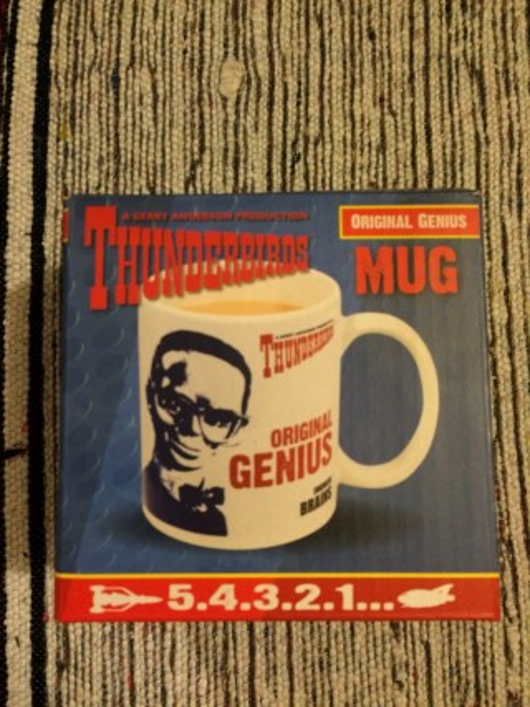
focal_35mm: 29
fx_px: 592
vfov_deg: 61.7
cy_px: 354
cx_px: 265
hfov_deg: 48.2
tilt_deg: -85.6
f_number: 2.2
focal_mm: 4.15
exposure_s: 1/25
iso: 320
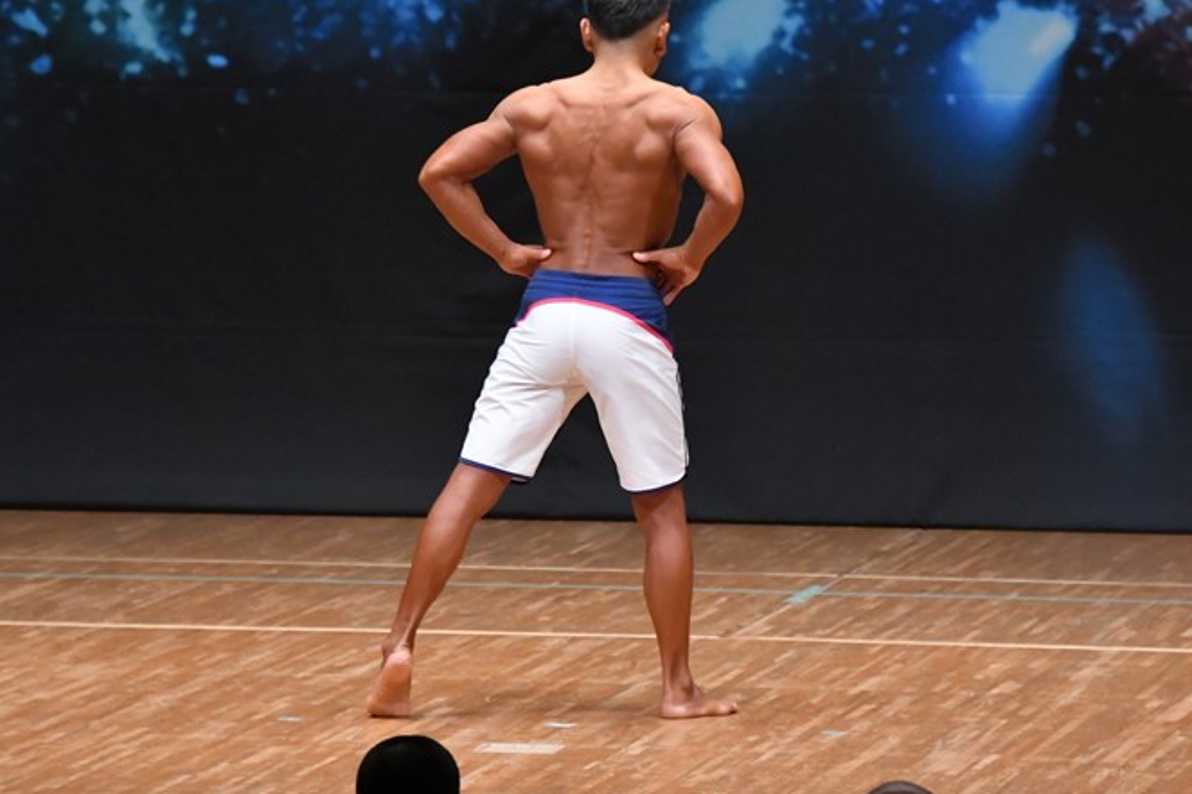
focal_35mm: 333
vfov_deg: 4.1
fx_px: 11025
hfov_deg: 6.2
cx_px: 663
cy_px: 372
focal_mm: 190
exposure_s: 1/400
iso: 6400
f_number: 5.6
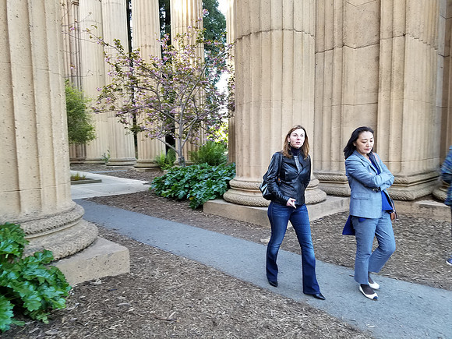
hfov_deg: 67.3
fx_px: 339
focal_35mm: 26
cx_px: 226
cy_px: 170
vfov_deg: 53.1
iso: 64
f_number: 1.7
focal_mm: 4.2
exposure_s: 1/60
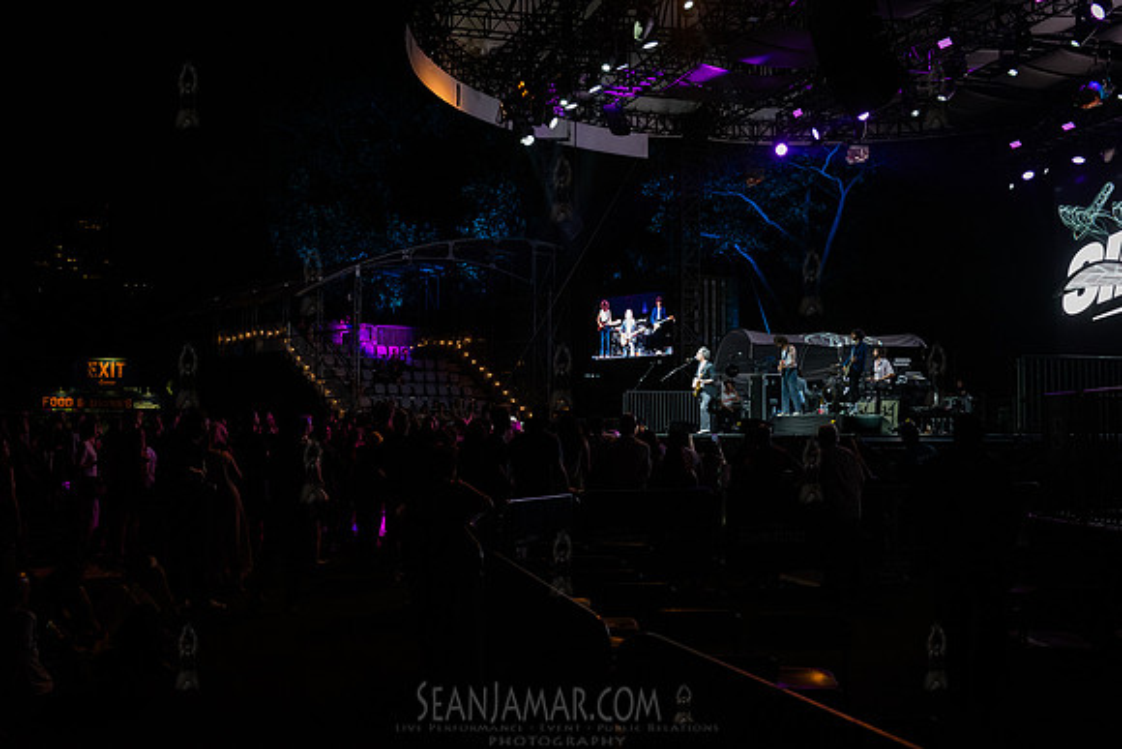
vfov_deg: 33.2
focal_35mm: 40
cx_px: 561
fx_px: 1257
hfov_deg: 48.1
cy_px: 374
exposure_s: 1/200
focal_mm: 40
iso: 4000
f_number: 4
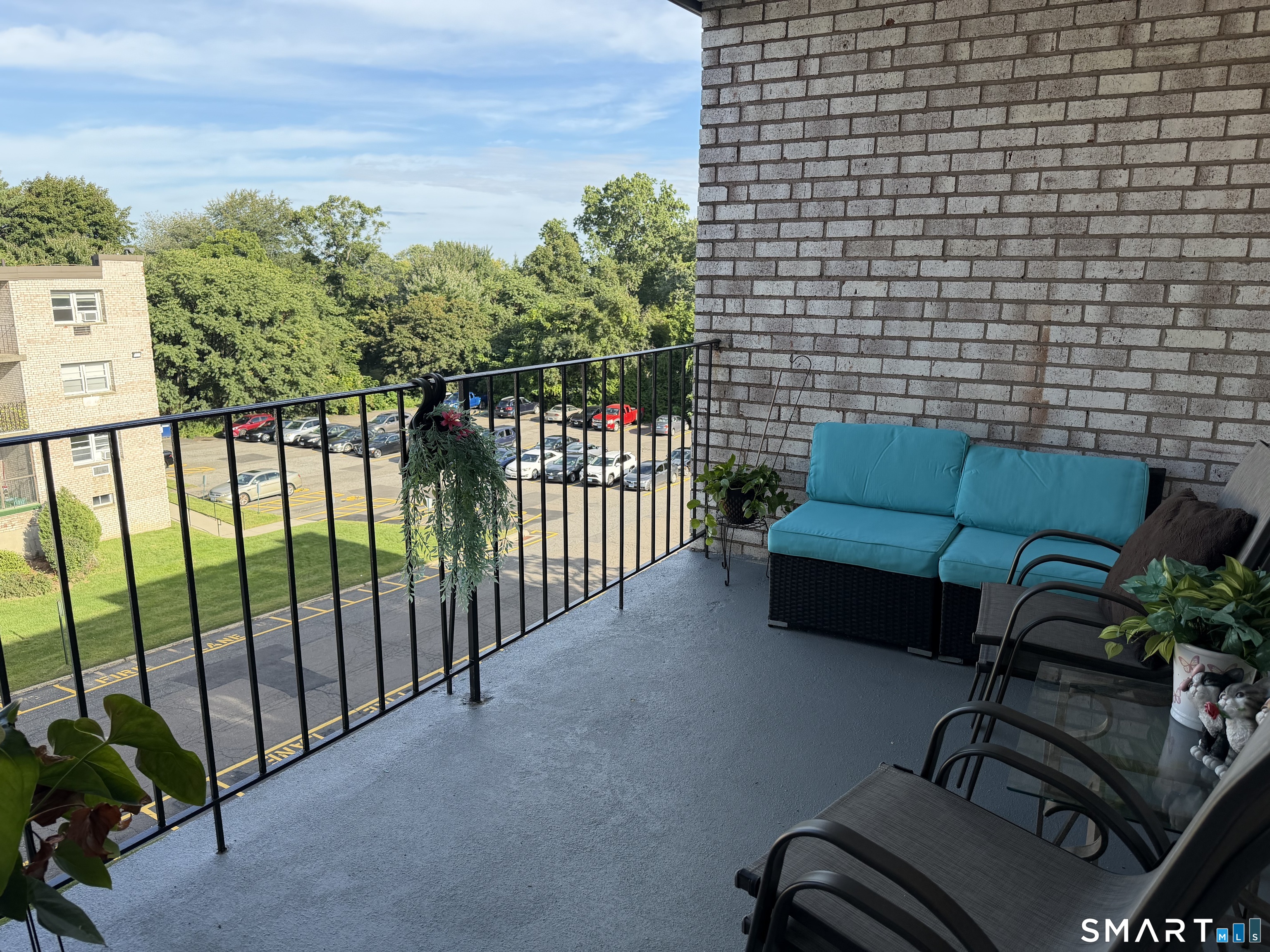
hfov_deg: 71.6
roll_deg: -0.3
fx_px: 881
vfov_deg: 56.8
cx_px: 635
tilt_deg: -13.3
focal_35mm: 24
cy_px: 476
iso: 100
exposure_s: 1/1553
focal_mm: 6.76
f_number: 1.78
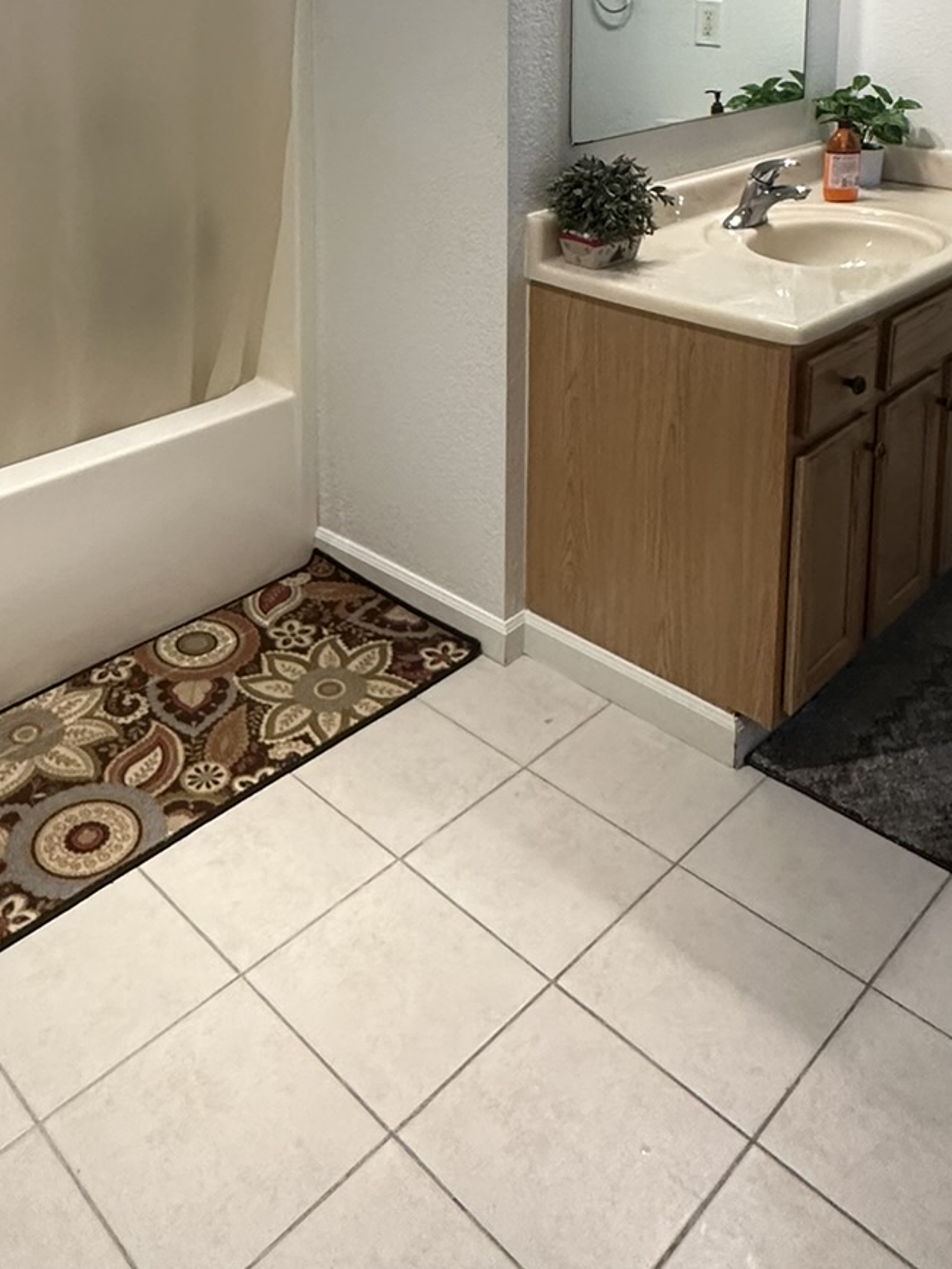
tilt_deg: -6.7
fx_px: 1210
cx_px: 384
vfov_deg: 49.3
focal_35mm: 33
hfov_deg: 42.8
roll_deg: -1.0
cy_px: 126
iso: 250
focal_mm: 2.22
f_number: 2.2
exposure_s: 1/120
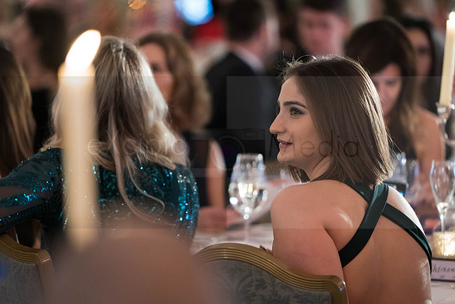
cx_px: 205
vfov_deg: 6.2
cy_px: 162
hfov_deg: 9.4
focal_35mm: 220
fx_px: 2781
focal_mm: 200
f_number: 2.8
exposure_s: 1/100
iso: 6400
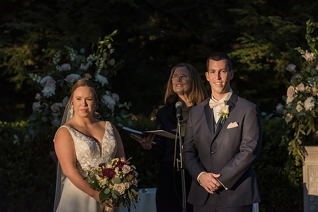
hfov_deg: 10.0
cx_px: 164
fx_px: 1826
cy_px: 102
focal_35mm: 207
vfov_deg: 6.7
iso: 1000
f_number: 4.5
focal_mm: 200
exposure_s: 1/3200
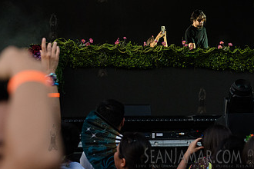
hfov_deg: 16.3
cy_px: 26
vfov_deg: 10.9
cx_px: 202
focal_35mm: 125
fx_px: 882
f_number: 4
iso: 3200
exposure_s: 1/400
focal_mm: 70
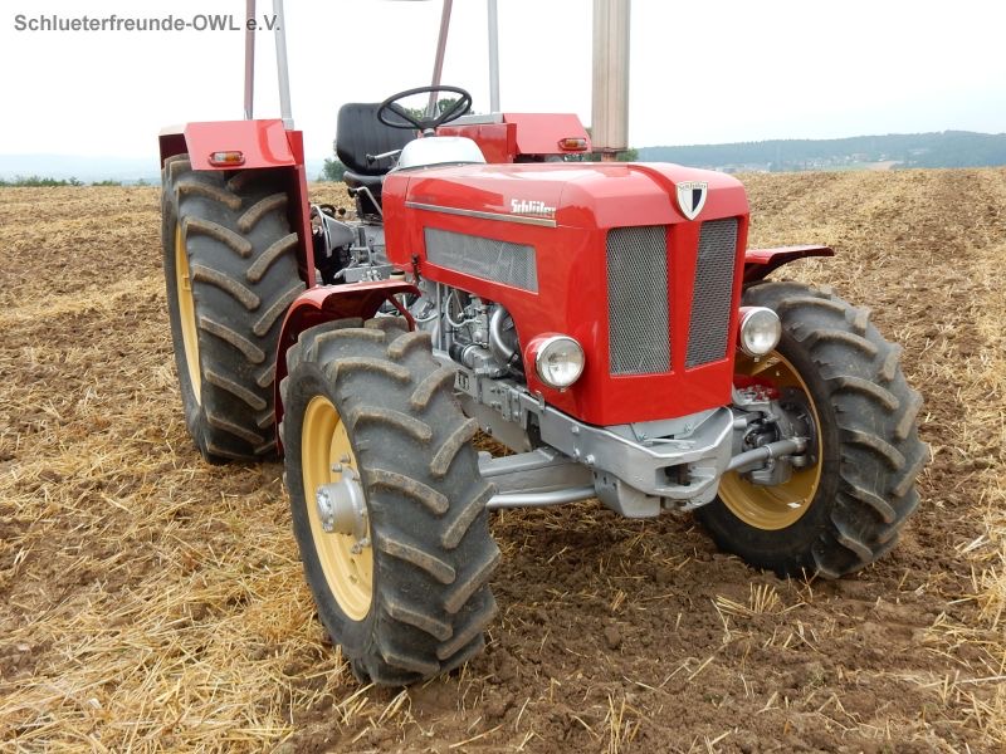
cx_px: 503
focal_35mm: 36
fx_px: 1046
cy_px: 377
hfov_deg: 51.4
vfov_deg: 39.7
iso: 125
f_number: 4
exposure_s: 1/200
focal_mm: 6.4
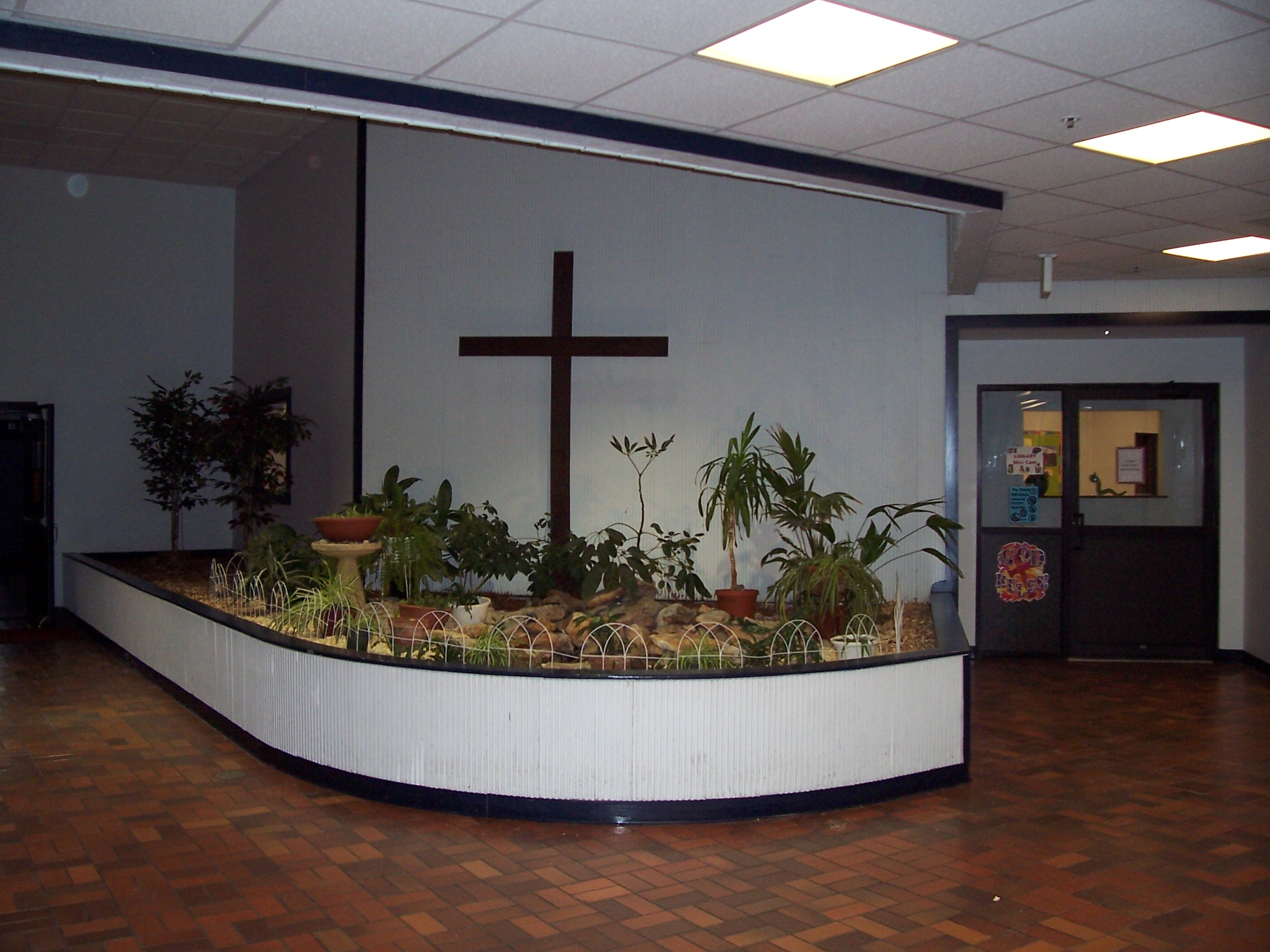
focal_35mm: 34
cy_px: 476
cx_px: 635
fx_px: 1247
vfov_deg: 41.8
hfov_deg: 54.0
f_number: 2.7
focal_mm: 5.6
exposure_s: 1/60
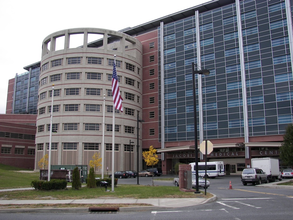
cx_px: 146
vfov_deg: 39.7
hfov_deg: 51.4
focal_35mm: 36
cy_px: 110
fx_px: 305
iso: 64
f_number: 2.8
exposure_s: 1/500
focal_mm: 6
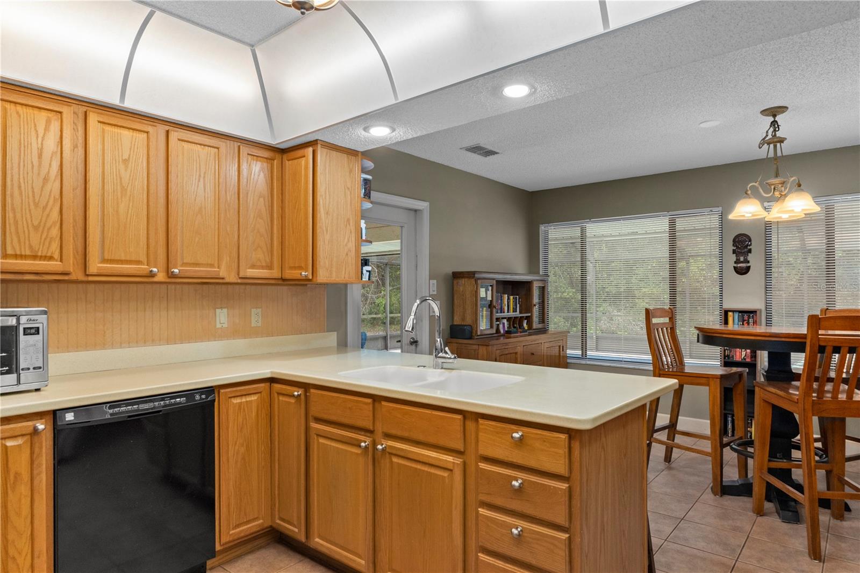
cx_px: 430
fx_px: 502
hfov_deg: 81.2
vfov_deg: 59.5
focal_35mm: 21
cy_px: 286
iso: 320
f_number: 8
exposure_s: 1/6
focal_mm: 14
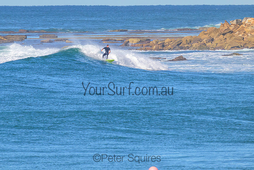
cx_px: 104
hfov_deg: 1.9
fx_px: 7741
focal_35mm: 1097
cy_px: 53
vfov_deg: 1.3
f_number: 11
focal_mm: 800
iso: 1000
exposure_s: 1/2000
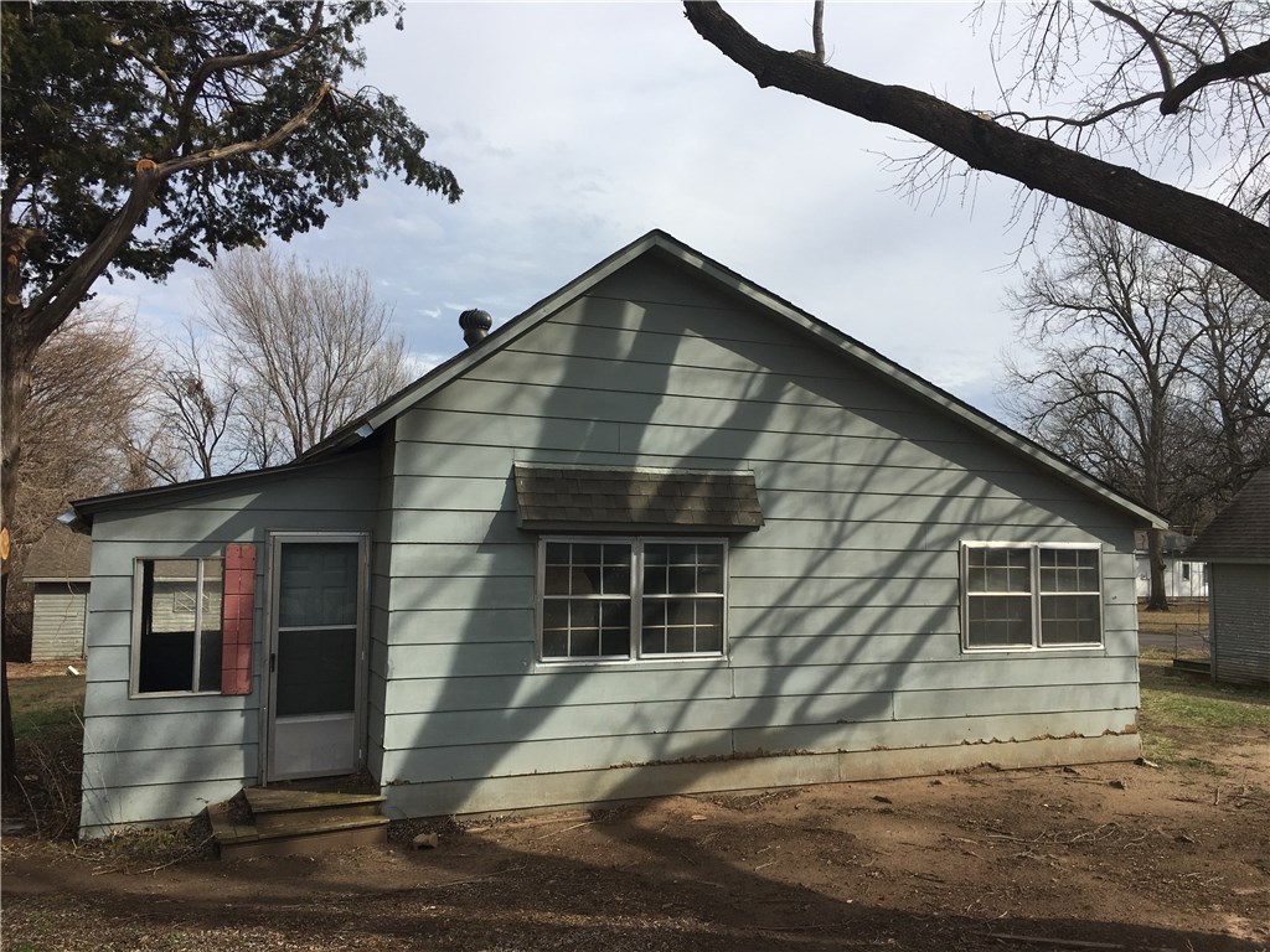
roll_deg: -1.9
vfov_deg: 48.2
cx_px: 635
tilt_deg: +3.6
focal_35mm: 29
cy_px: 476
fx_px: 1064
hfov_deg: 61.7
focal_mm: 4.15
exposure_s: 1/2198
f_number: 2.2
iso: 25
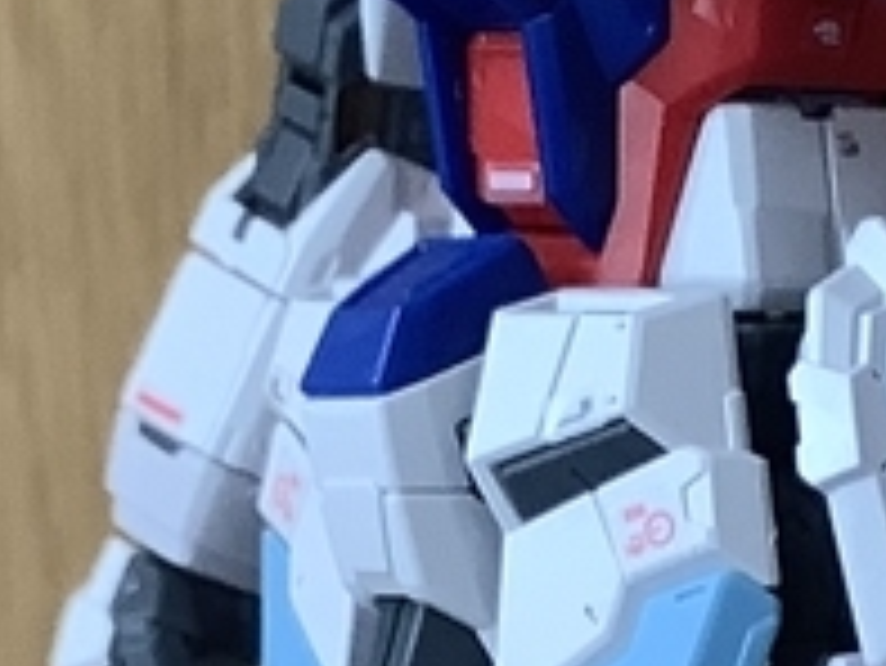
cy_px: 1017
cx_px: 585
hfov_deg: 10.4
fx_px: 4840
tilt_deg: -10.4
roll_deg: +1.4
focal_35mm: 189
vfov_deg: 7.7
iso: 64
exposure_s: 1/60
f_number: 2.4
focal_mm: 3.3
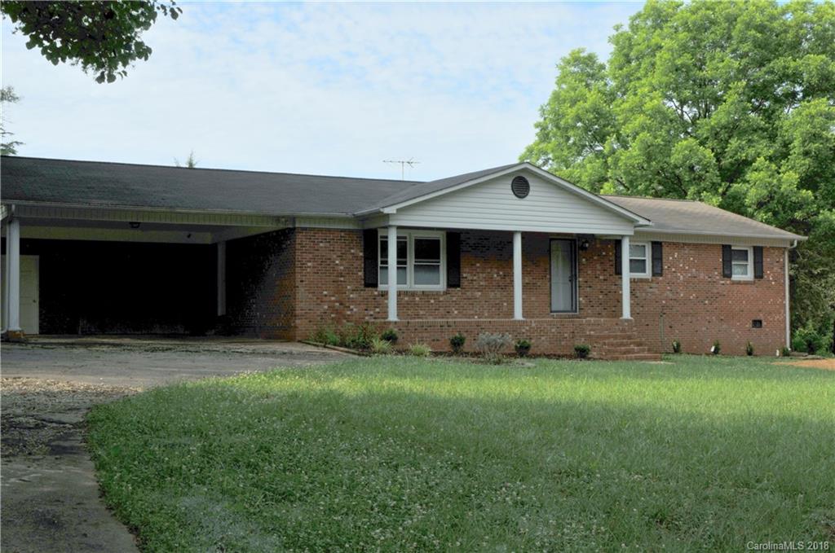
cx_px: 418
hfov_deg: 46.5
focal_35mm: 42
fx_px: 972
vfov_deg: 31.8
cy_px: 276
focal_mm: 28
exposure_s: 1/250
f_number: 10
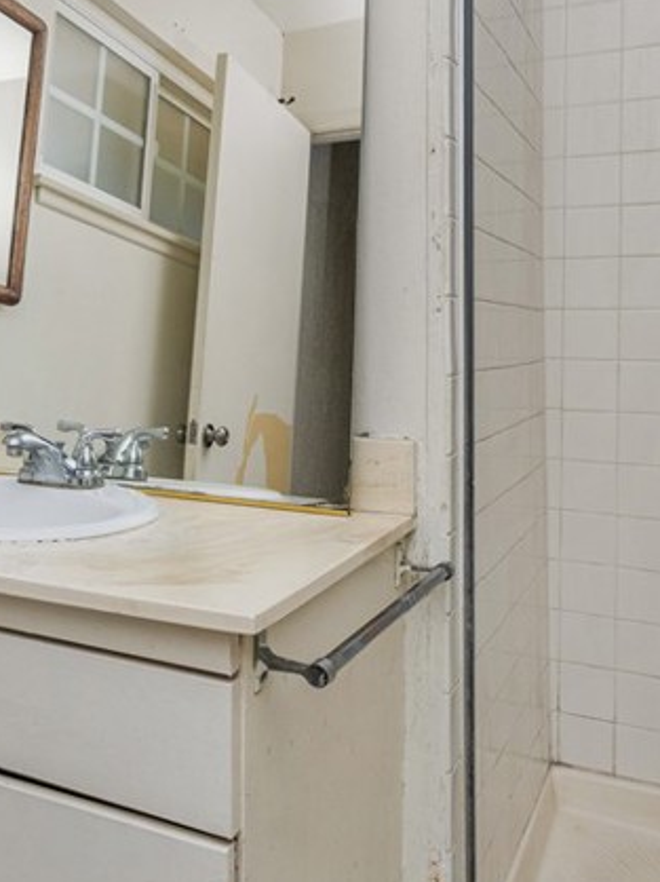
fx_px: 840
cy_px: 315
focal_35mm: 33
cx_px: 141
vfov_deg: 54.6
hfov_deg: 41.3
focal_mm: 14
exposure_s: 1/200
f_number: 9
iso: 100
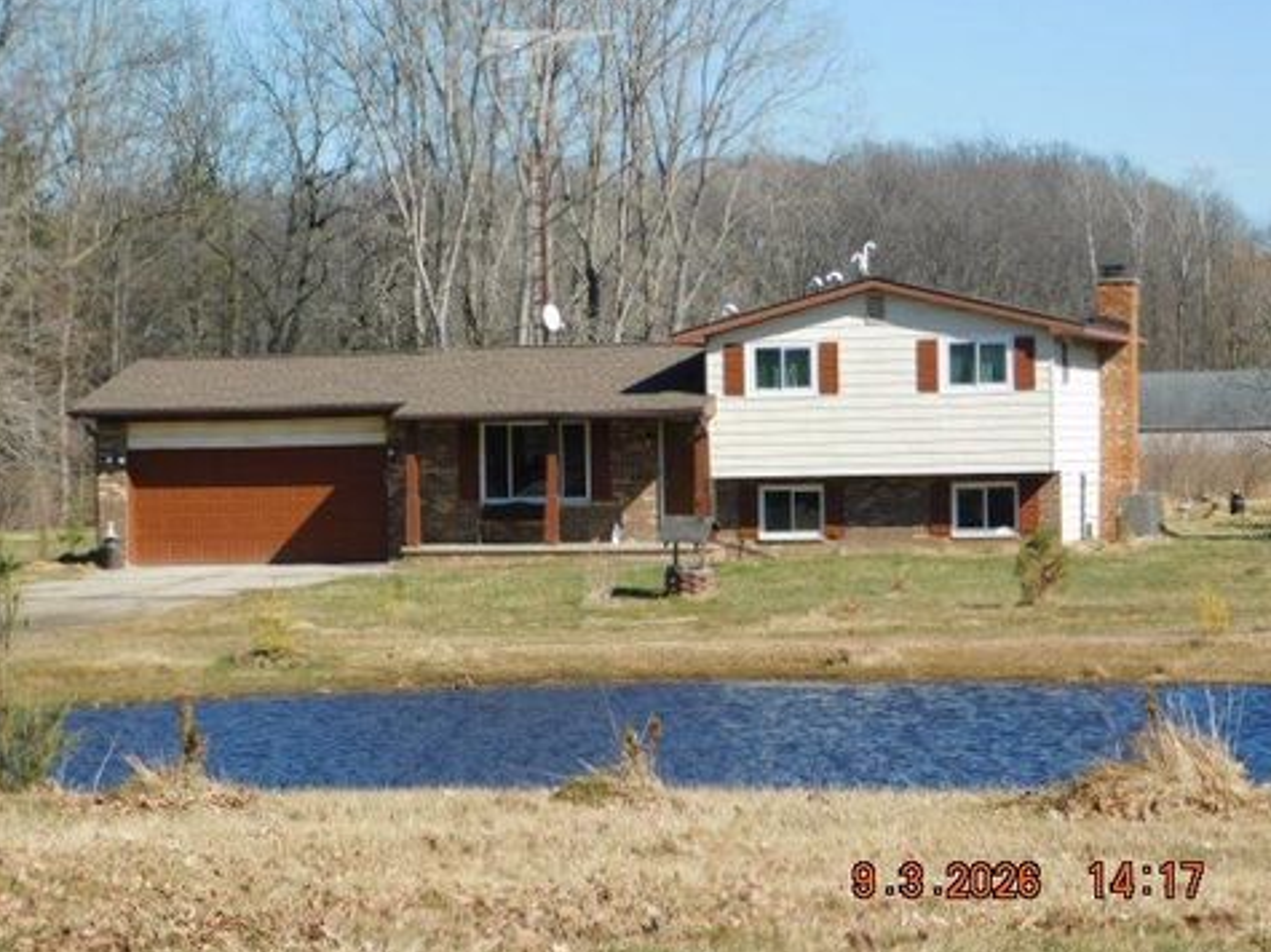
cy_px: 485
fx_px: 4442
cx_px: 618
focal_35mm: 121
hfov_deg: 16.3
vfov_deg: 12.2
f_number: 4.8
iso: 125
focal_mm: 20.3
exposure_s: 1/640
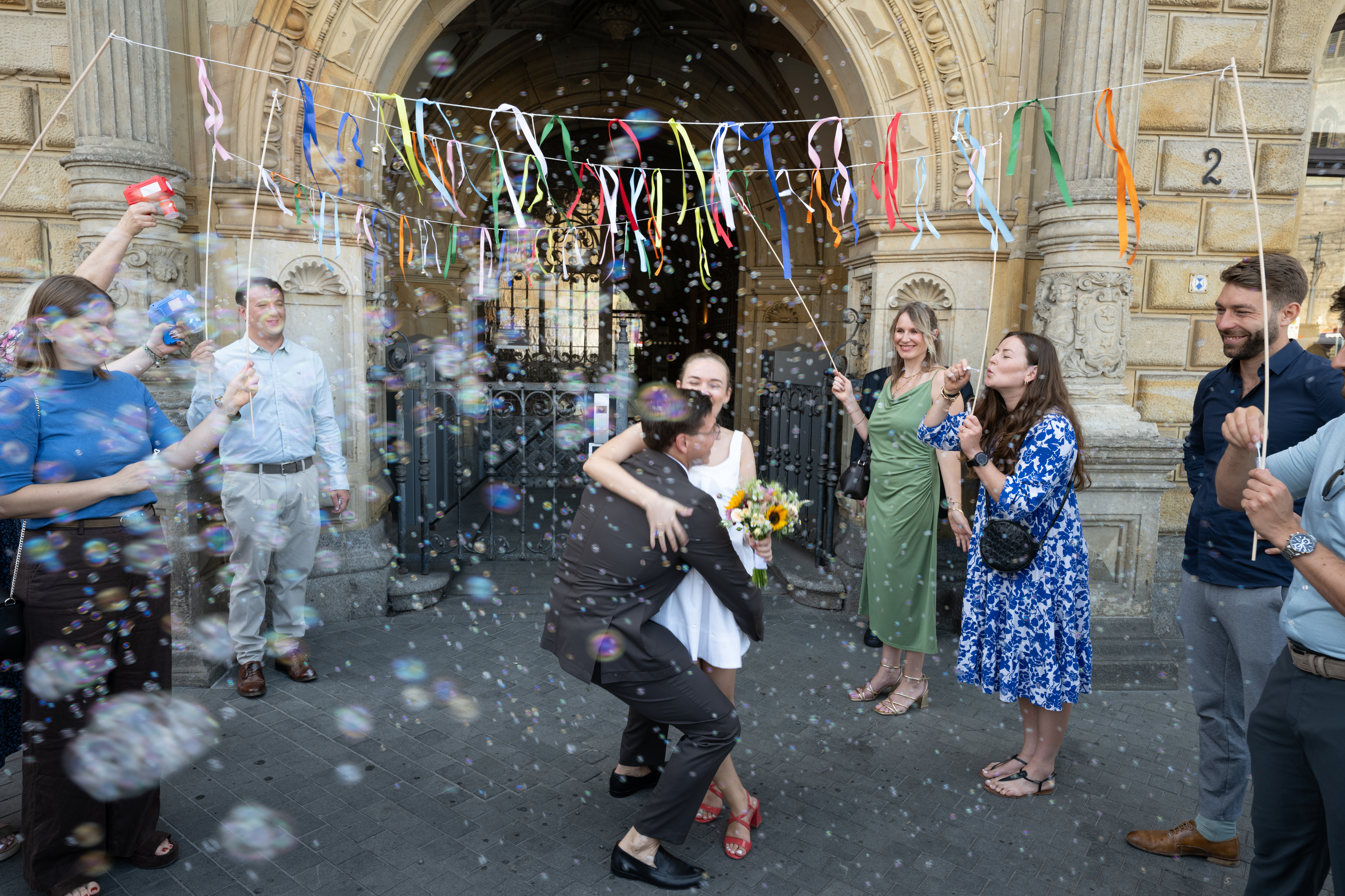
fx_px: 897
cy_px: 448
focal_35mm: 24
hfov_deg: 73.7
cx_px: 672
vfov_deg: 53.1
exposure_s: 1/60
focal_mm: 24
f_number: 6.3
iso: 125
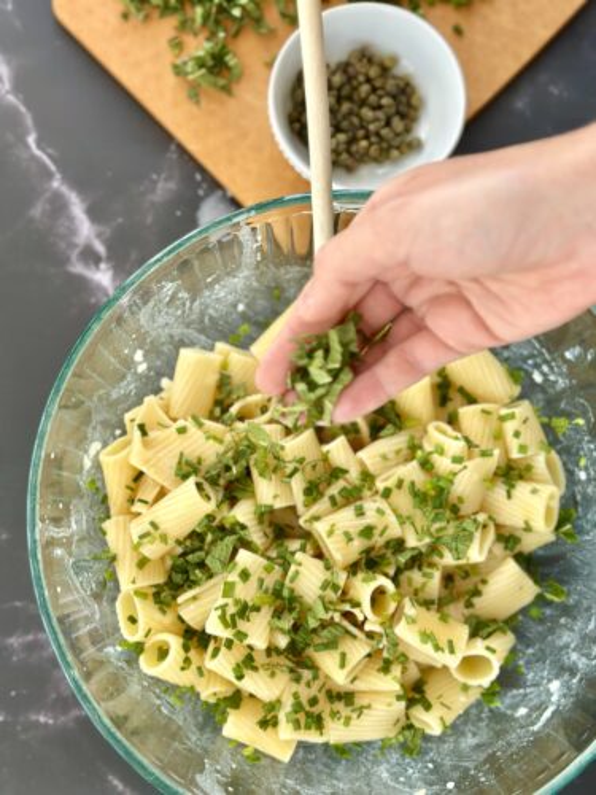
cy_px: 398
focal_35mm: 48
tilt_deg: -81.0
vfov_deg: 39.7
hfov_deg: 30.3
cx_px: 298
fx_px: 1102
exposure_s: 1/89
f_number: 1.78
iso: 125
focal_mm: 6.86
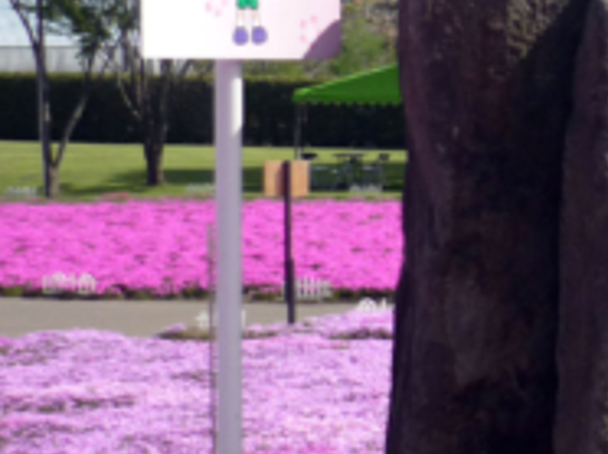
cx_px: 909
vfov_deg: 9.7
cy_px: 98
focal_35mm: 152
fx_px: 2666
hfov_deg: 12.4
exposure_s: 1/125
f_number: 9
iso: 100
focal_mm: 7.8
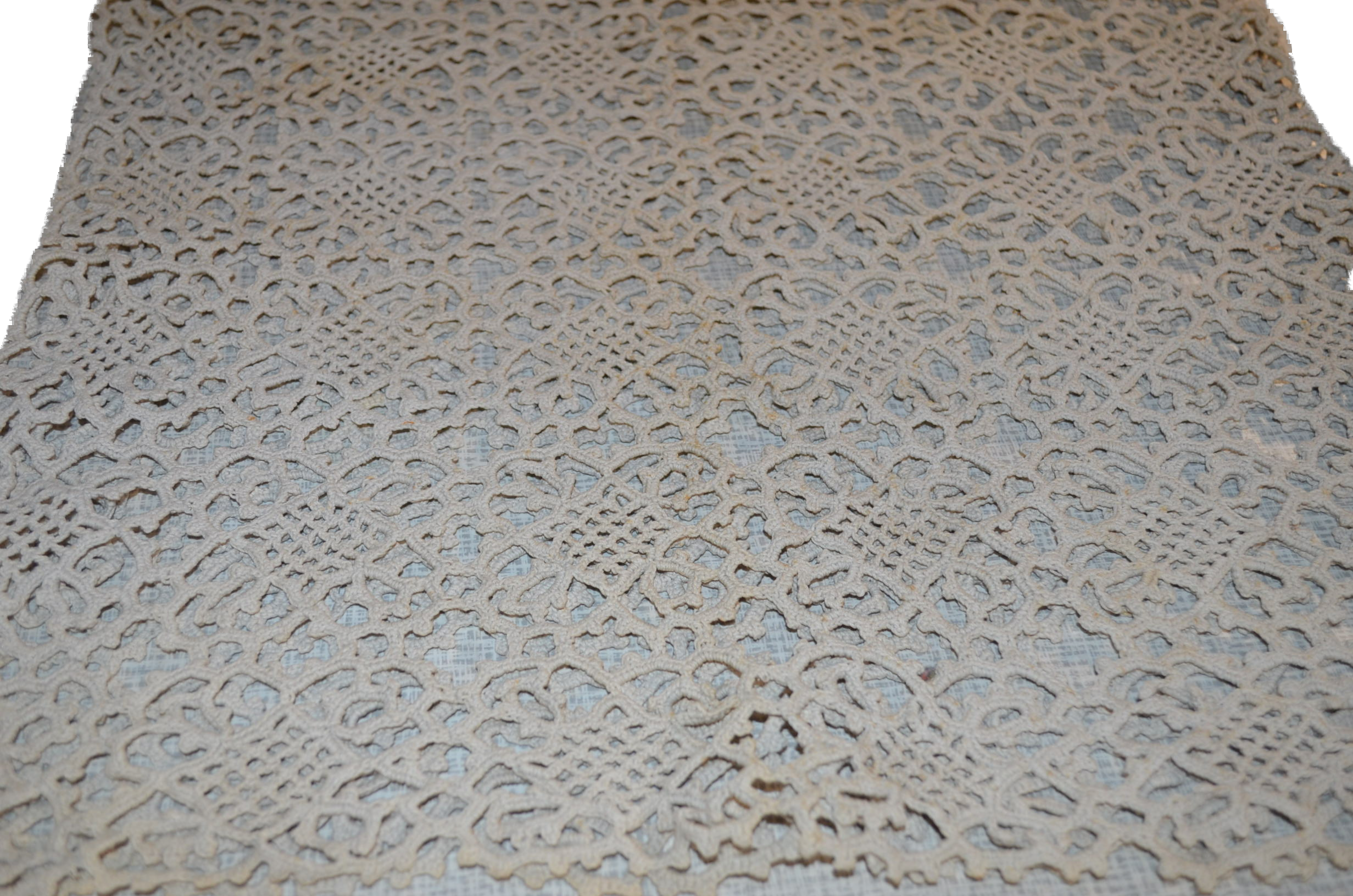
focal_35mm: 36
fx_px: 1350
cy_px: 448
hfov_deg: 53.2
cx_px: 676
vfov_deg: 36.7
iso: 720
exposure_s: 1/60
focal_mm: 24
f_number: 4
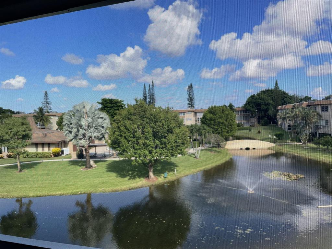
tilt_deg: -2.1
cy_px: 124
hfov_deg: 67.3
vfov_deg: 53.1
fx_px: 249
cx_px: 166
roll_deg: +2.5
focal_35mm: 26
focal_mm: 4.2
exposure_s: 1/2092
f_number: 1.6
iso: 32
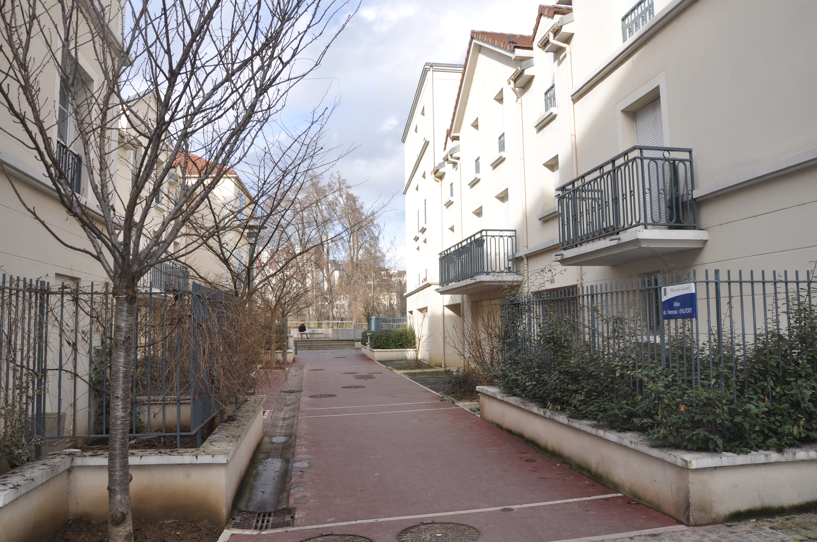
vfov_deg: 47.8
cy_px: 271
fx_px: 612
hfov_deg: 67.4
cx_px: 408
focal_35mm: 27
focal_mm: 18
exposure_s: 1/200
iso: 200
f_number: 9
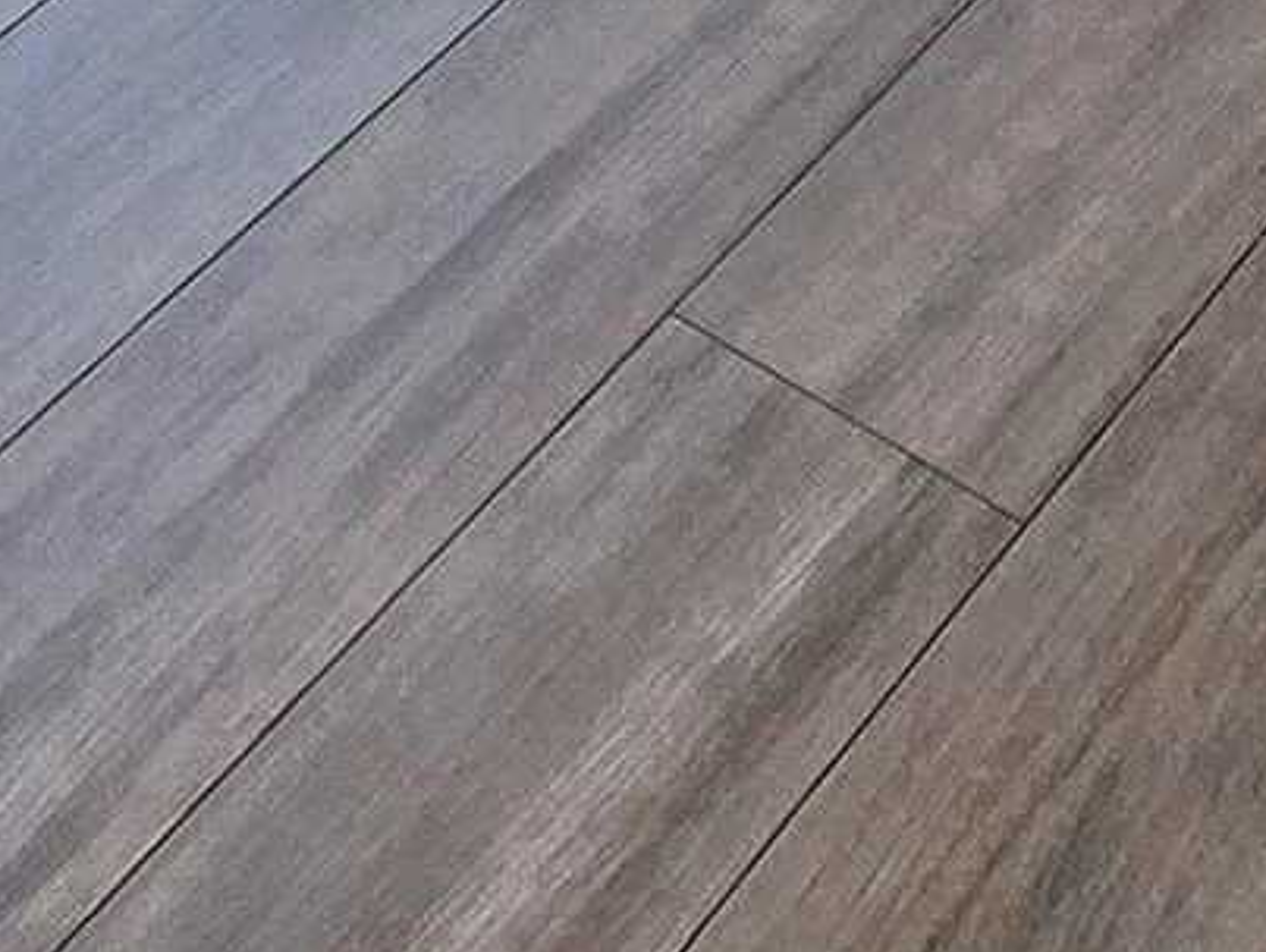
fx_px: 3624
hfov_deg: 18.5
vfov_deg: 9.4
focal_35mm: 99
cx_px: -355
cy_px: -2328
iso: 50
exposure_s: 1/179
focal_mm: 2.2
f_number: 2.2
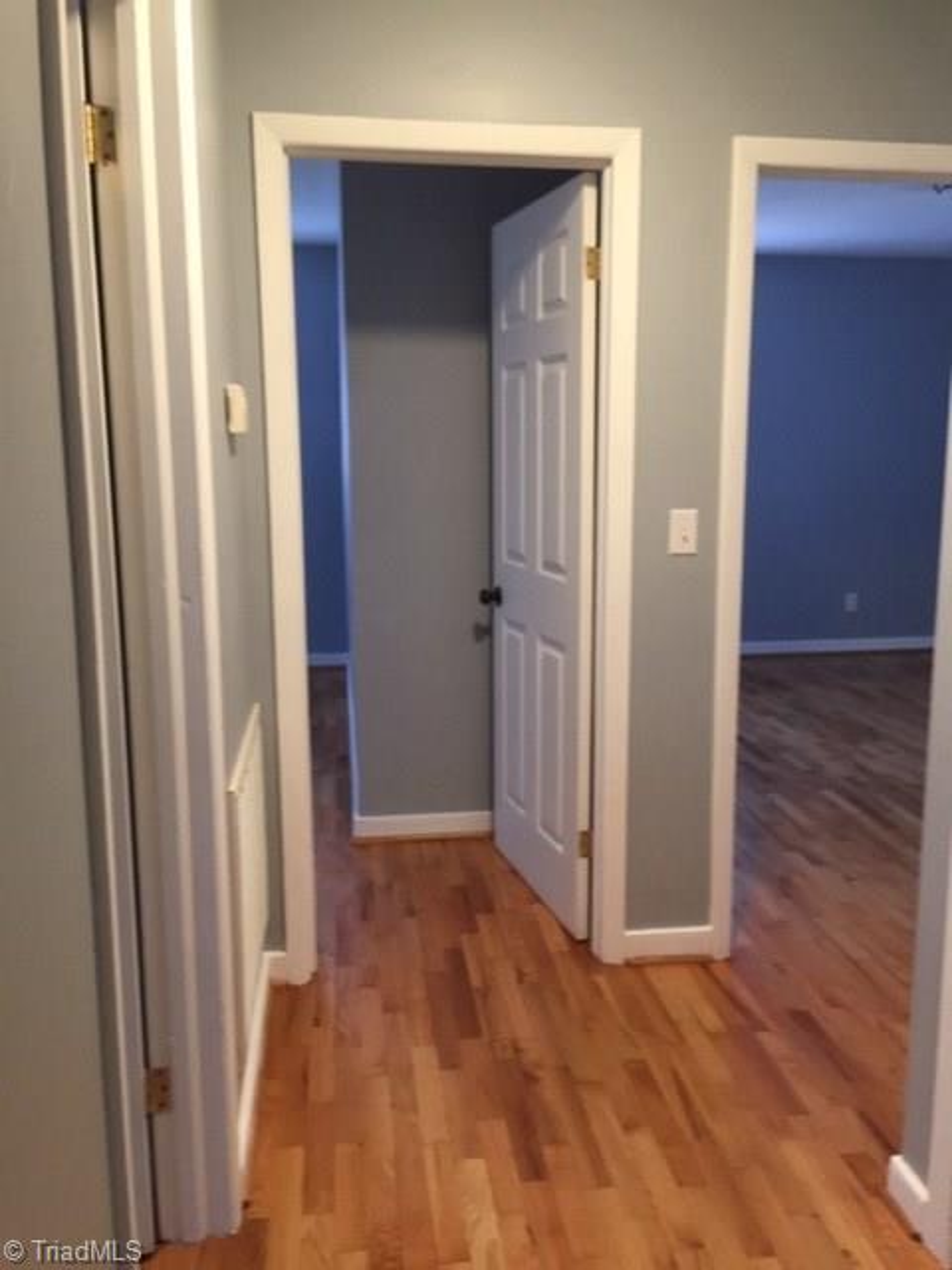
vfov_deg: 61.7
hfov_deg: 48.2
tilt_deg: -8.6
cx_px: 476
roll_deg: -0.1
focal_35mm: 29
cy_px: 635
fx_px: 1063
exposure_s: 1/15
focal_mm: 4.15
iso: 80
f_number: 2.2
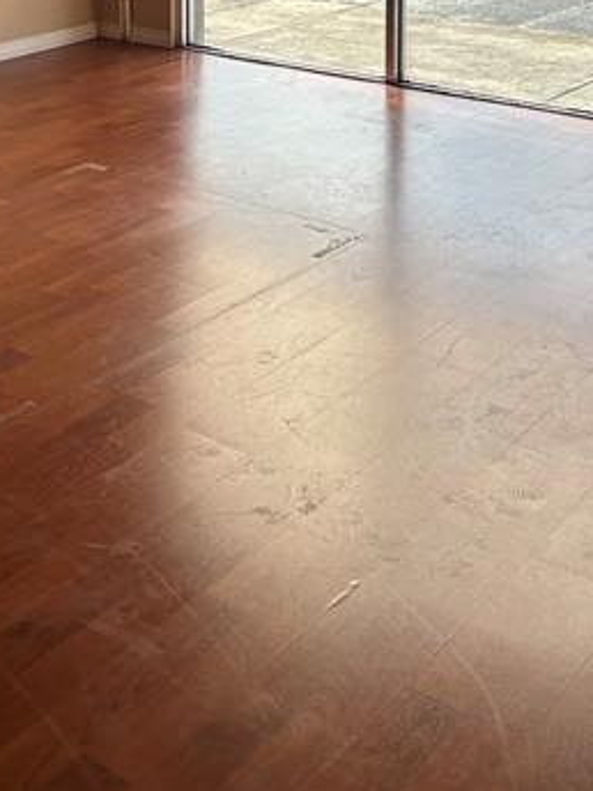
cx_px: 124
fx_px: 1325
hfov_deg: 24.8
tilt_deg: -10.0
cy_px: -64
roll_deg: +0.0
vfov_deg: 30.1
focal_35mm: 58
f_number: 1.5
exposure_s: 1/211
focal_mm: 5.7
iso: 40
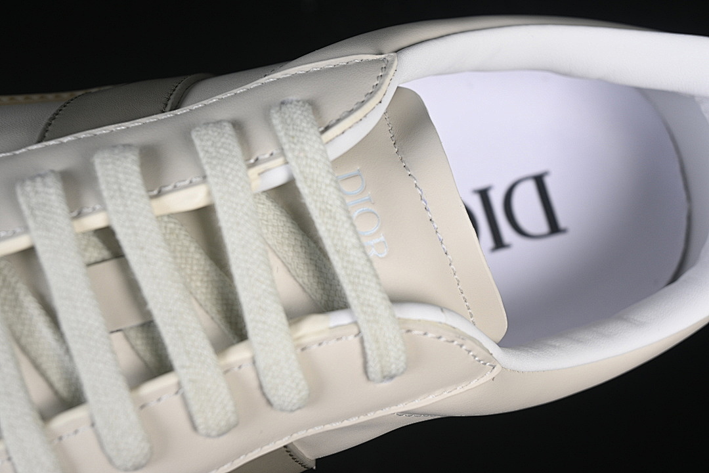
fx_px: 1477
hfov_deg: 27.0
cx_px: 354
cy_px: 236
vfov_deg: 18.2
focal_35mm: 75
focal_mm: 50
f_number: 7.1
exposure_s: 1/80
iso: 160
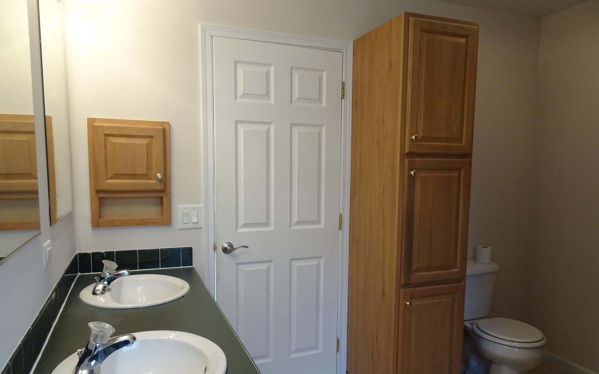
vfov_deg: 47.4
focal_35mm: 26
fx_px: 424
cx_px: 300
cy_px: 216
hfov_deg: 70.4
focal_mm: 4.1
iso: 160
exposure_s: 1/30
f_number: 3.5
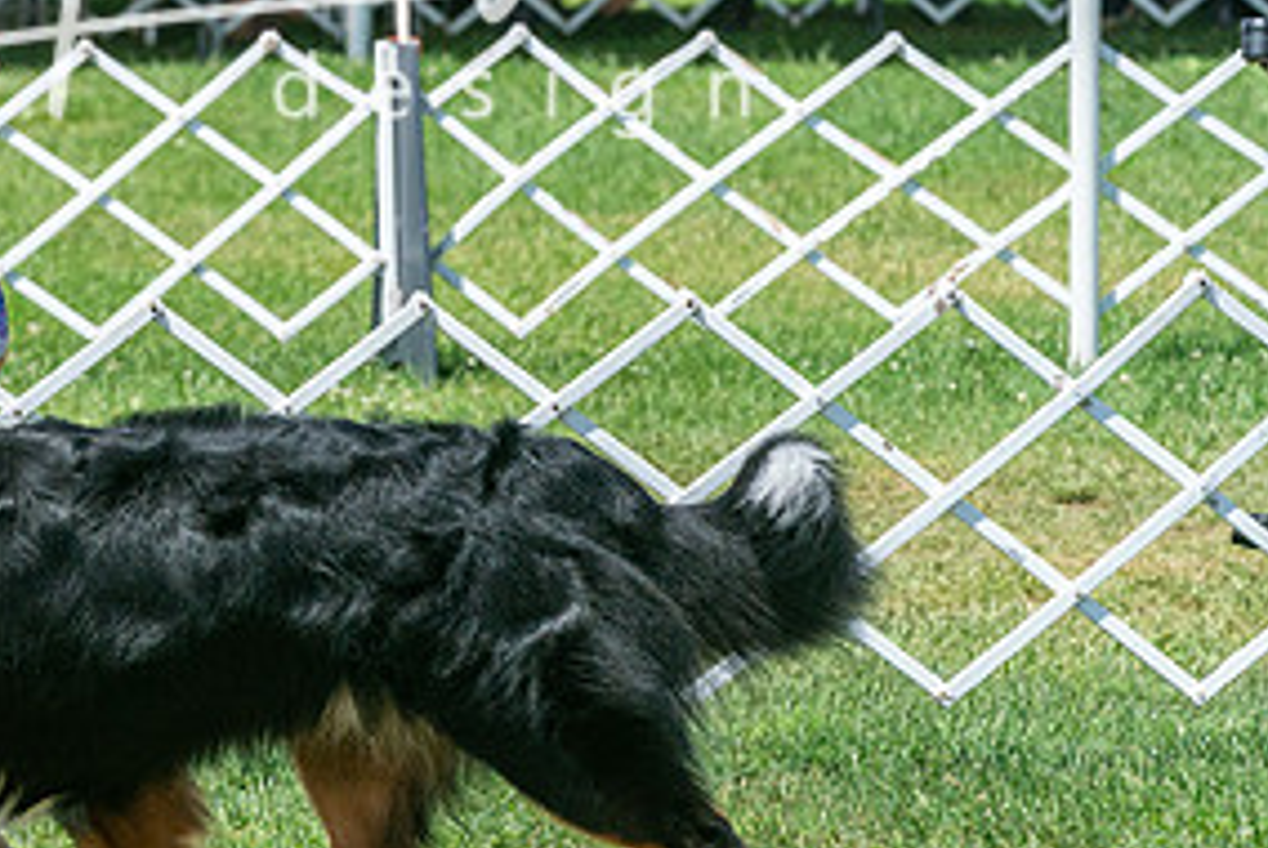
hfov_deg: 4.6
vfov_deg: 3.1
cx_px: -88
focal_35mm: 443
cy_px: 133
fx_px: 15619
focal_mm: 164
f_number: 7.1
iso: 400
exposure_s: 1/2000
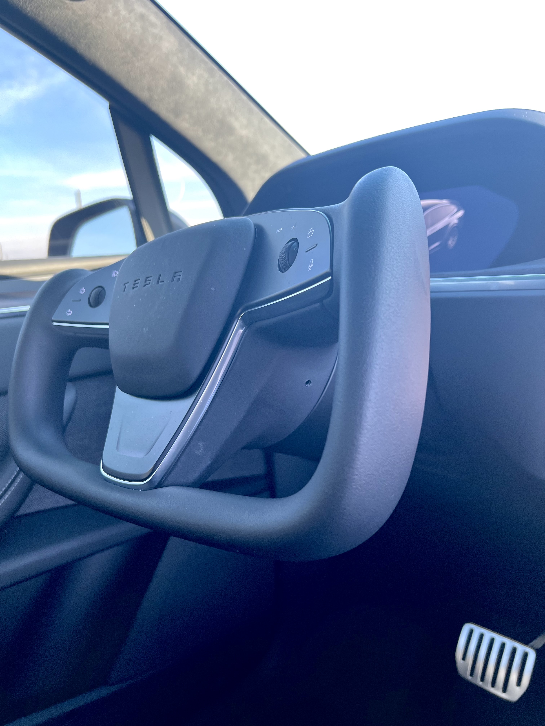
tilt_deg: -11.1
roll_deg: +4.5
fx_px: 546
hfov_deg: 53.1
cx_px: 272
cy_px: 363
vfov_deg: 67.3
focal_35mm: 26
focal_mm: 5.7
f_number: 1.5
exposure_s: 1/121
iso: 100
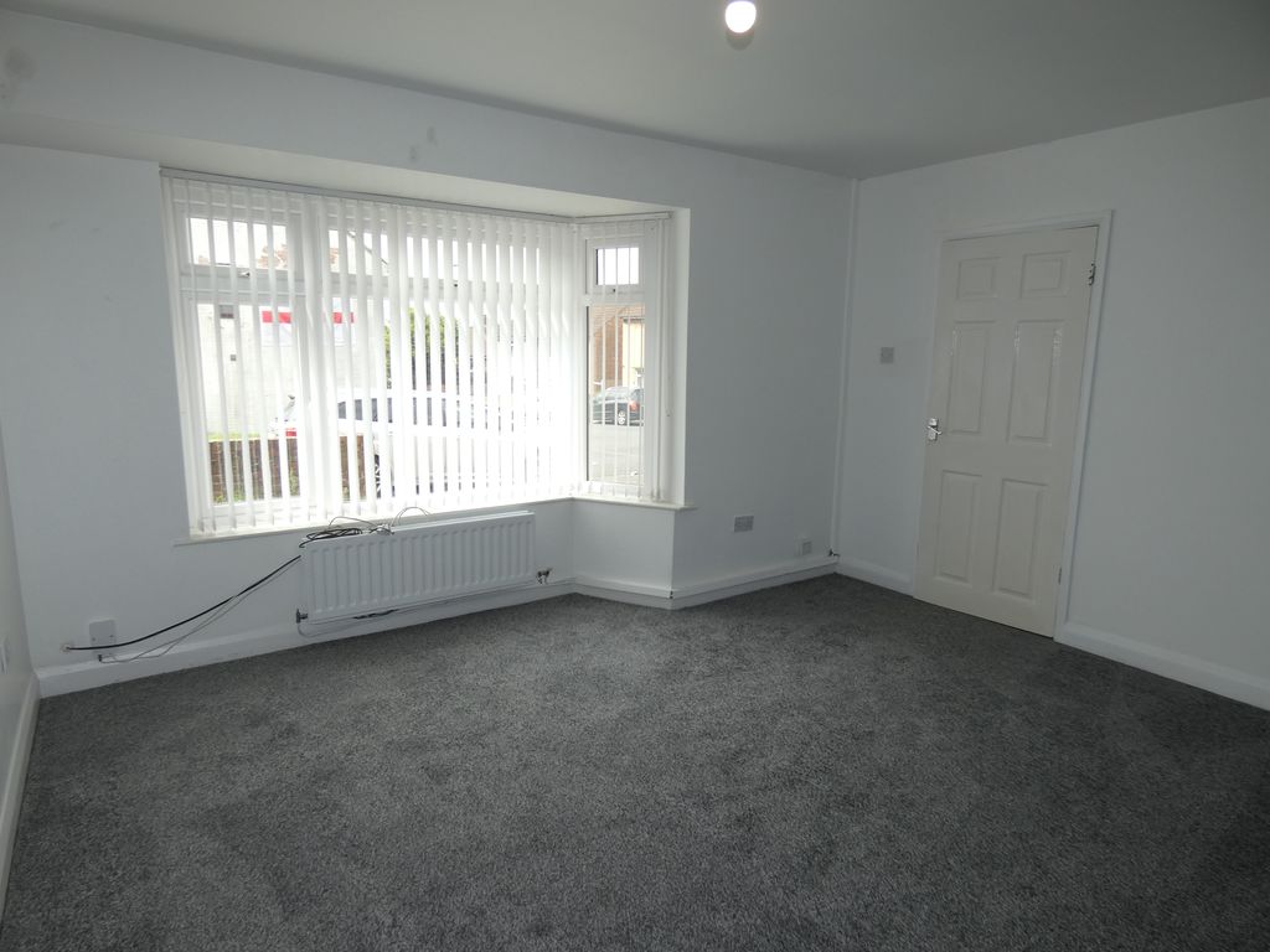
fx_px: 734
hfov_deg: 81.7
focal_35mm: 20
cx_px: 635
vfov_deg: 66.0
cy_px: 476
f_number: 2.8
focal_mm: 3.6
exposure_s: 1/250
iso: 80
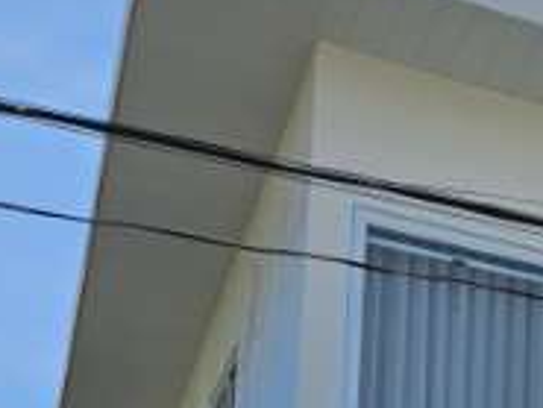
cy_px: 763
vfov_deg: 12.6
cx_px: 1046
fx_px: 1664
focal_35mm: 106
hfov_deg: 15.3
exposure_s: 1/1044
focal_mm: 6.3
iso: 10
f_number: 1.7
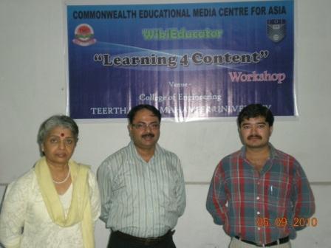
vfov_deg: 26.1
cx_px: 166
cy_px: 124
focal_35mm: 56
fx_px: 535
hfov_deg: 34.3
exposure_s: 1/60
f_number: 3.9
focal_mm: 9.3
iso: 309
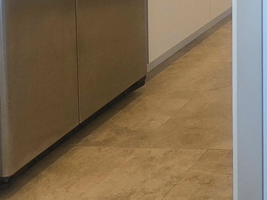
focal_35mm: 83
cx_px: 507
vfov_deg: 14.8
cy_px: -193
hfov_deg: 17.8
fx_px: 640
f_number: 1.9
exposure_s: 1/120
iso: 80
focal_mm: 2.2
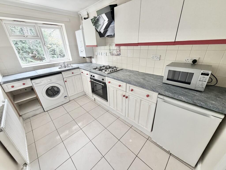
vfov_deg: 85.7
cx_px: 113
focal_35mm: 14
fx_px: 91
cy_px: 85
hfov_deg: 102.1
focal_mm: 2.22
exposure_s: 1/87
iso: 320
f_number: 2.2
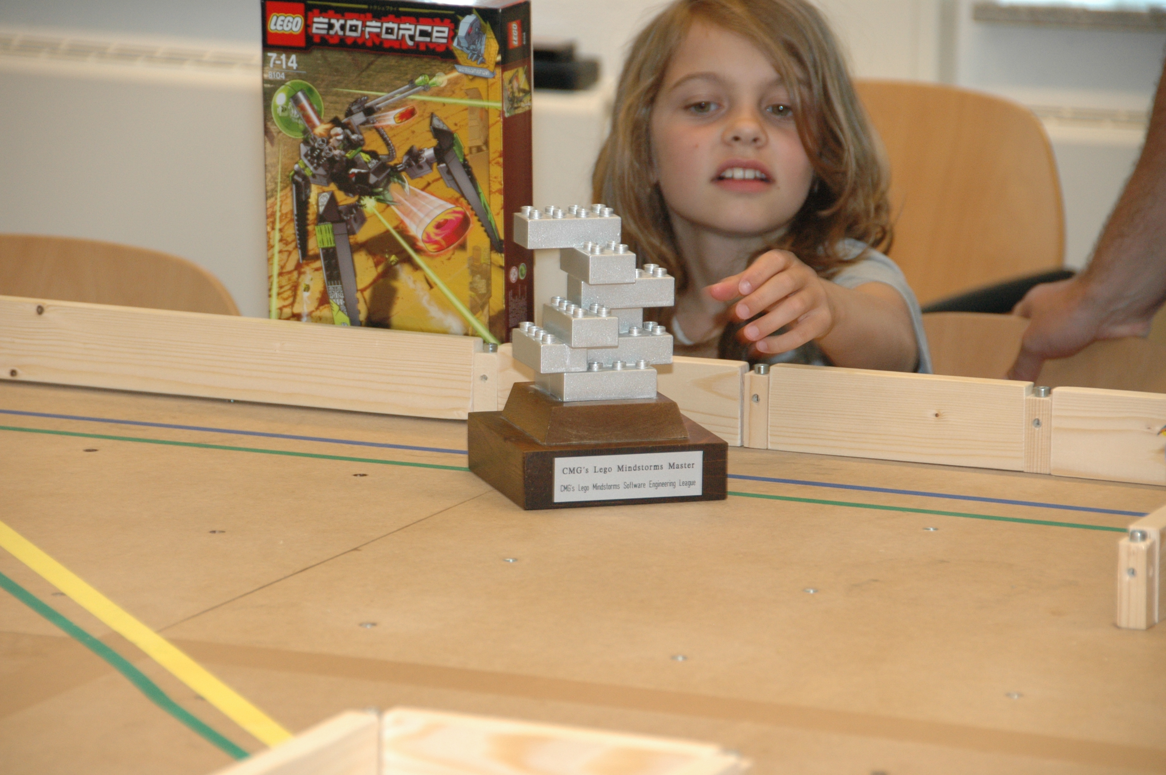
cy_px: 388
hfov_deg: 10.6
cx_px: 583
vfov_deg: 7.0
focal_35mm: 195
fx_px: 6310
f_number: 5.6
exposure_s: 1/60
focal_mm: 130
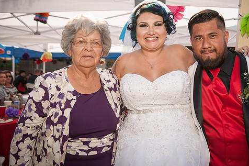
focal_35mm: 39
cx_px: 145
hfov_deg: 49.4
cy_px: 68
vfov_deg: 34.1
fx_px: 270
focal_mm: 32
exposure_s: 1/1000
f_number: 5
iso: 200
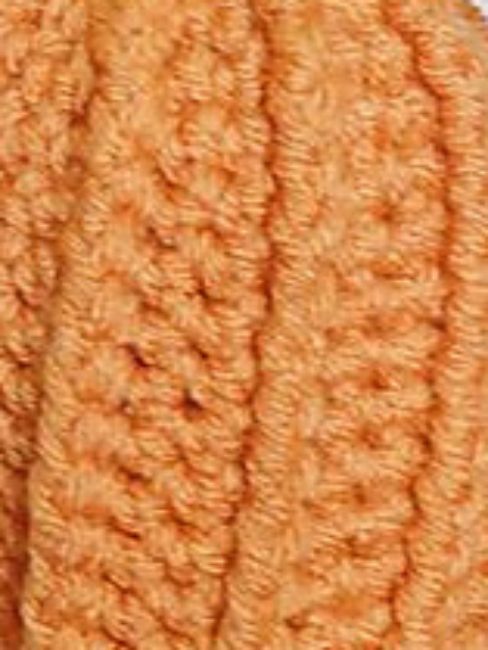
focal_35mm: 364
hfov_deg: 4.1
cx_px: 199
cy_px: 193
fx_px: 6835
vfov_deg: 5.4
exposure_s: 1/20
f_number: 4.8
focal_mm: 21.3
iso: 400
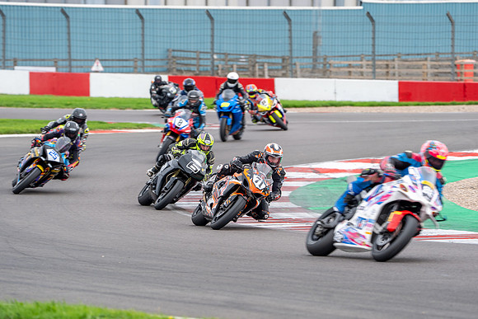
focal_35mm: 256
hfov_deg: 8.0
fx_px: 3401
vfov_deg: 5.4
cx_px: 239
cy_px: 163
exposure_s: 1/250
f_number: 5.6
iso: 500
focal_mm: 251
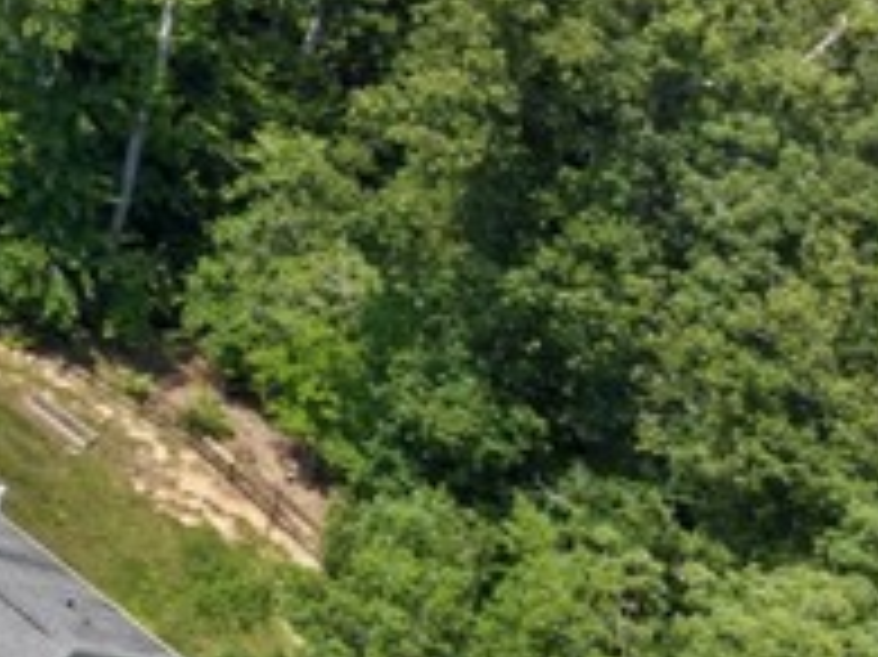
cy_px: -378
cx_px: -1261
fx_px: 3194
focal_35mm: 126
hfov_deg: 12.3
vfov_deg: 11.2
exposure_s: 1/15
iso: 400
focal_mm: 12.29
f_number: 8
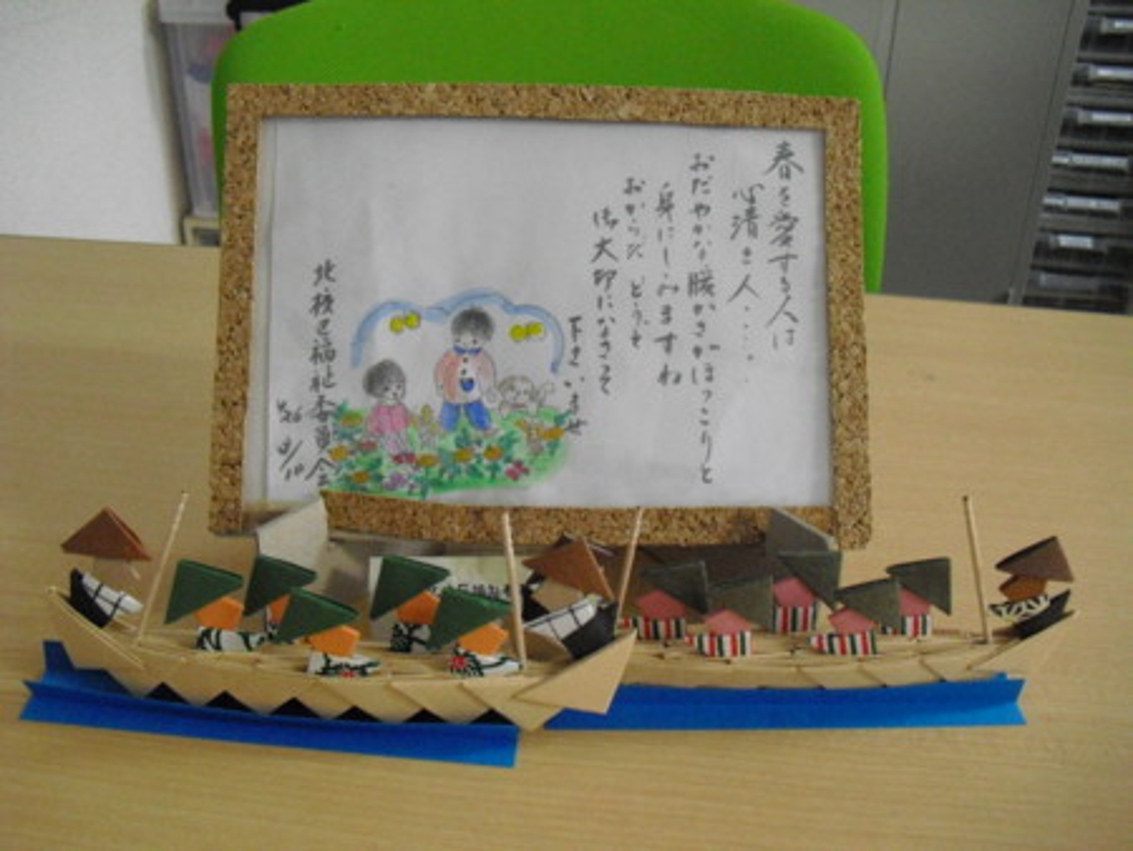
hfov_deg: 51.3
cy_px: 426
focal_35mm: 36
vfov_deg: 39.7
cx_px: 566
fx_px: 1179
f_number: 3.1
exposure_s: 1/30
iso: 800
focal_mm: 6.3
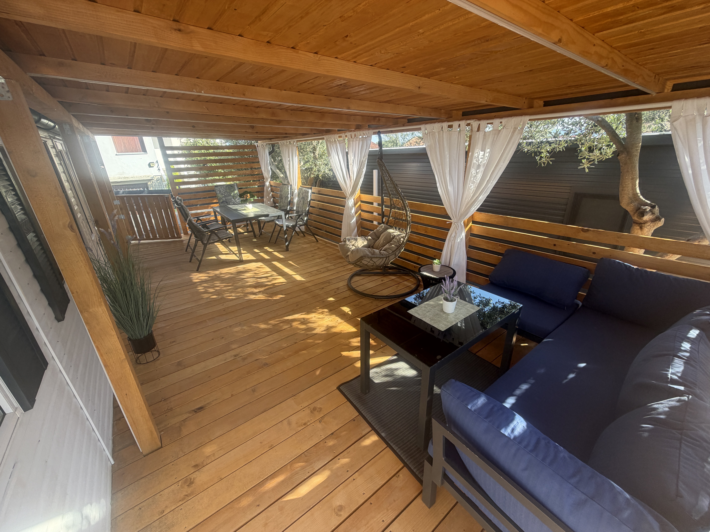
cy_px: 266
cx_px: 355
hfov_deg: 102.1
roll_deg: +2.5
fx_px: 287
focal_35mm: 14
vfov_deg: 85.7
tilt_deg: -22.2
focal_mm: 2.22
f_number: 2.2
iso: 50
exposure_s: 1/143
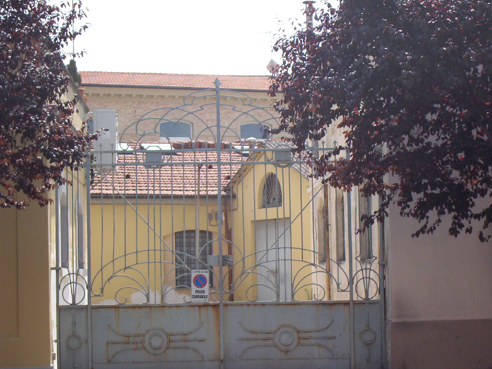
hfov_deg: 21.3
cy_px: 184
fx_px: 1308
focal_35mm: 92
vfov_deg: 16.1
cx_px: 246
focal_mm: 14.19
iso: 100
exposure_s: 1/743
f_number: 4.33
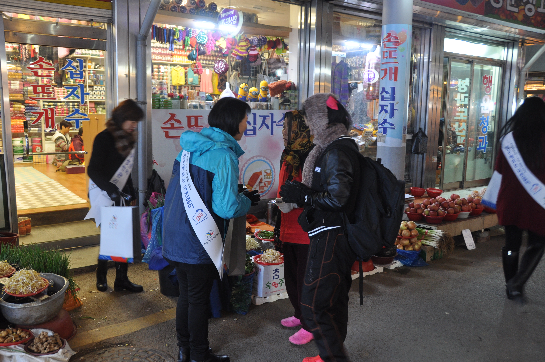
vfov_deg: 43.5
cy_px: 181
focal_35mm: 30
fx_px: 454
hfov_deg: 62.0
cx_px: 272
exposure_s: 1/15
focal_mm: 20
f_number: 4
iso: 450
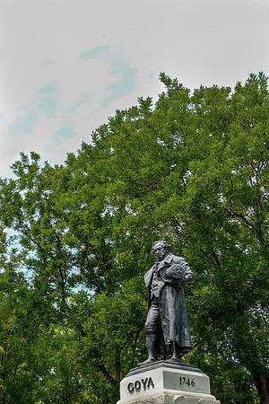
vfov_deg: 28.8
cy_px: 202
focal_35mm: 70
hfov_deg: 19.5
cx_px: 134
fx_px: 785
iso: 80
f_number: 5.6
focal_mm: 25.7
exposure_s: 1/200
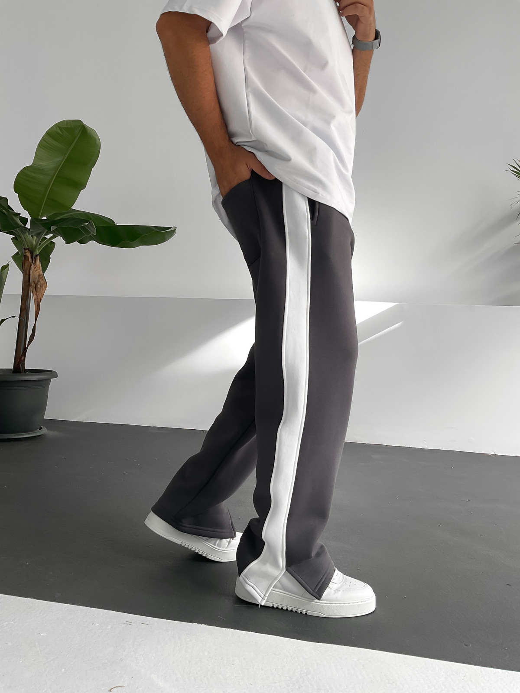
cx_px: 260
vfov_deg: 61.7
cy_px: 346
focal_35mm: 29
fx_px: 581
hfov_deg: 48.2
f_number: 1.8
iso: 32
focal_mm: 3
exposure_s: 1/120
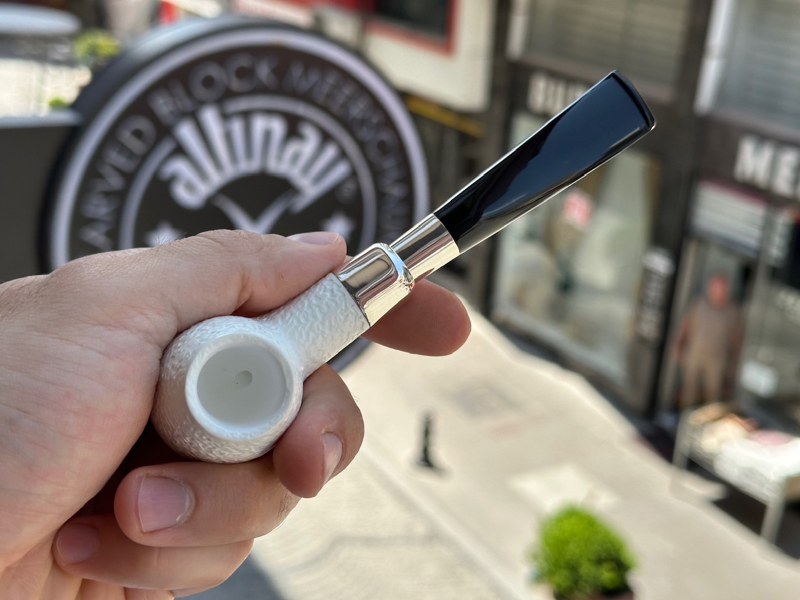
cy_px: 300
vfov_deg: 30.3
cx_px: 400
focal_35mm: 48
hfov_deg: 39.7
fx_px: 1109
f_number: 1.78
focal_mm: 6.86
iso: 64
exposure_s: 1/1453
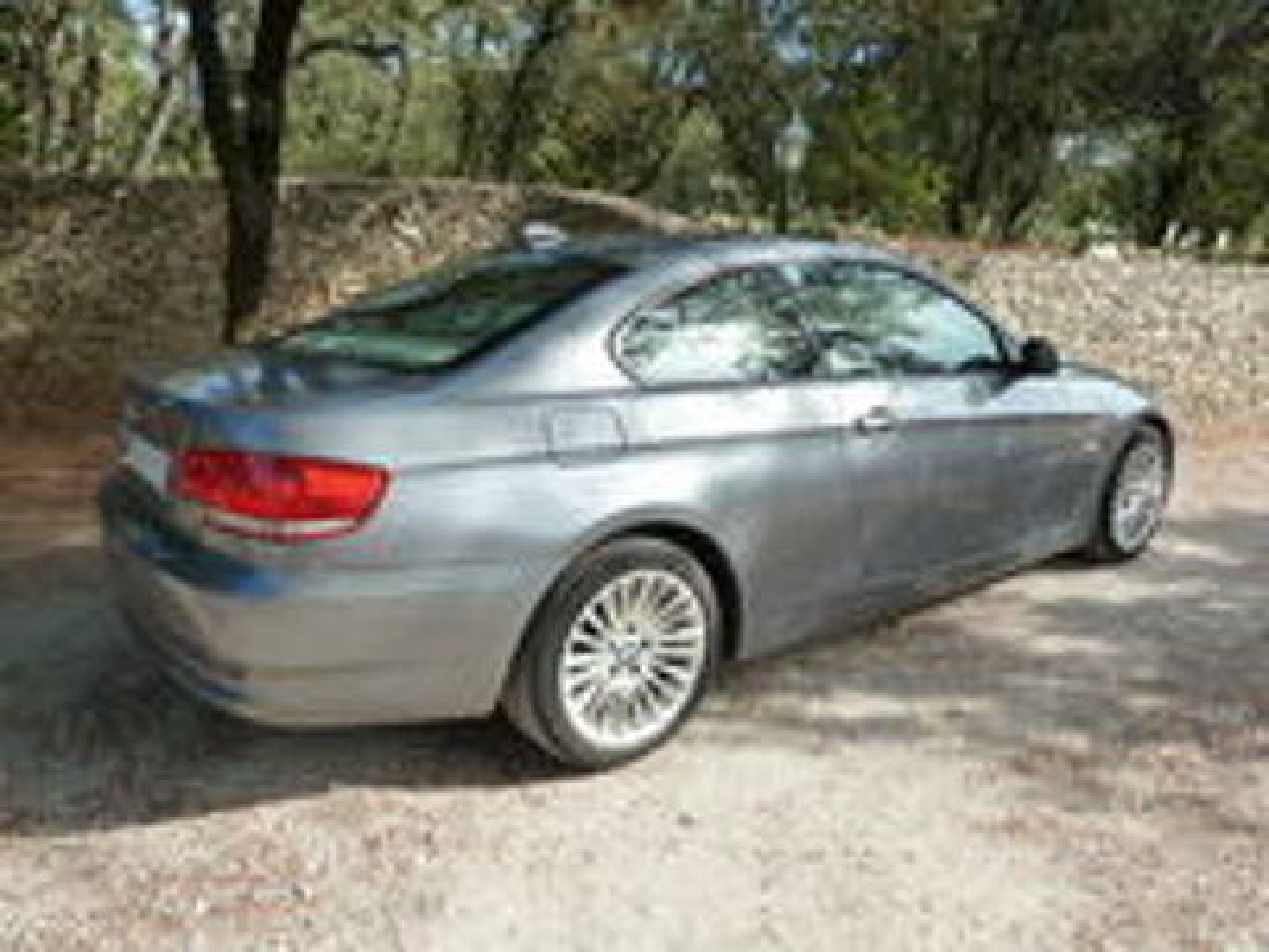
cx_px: 634
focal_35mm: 25
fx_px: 916
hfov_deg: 69.4
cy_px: 476
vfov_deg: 54.9
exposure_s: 1/200
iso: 125
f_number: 4
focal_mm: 4.1
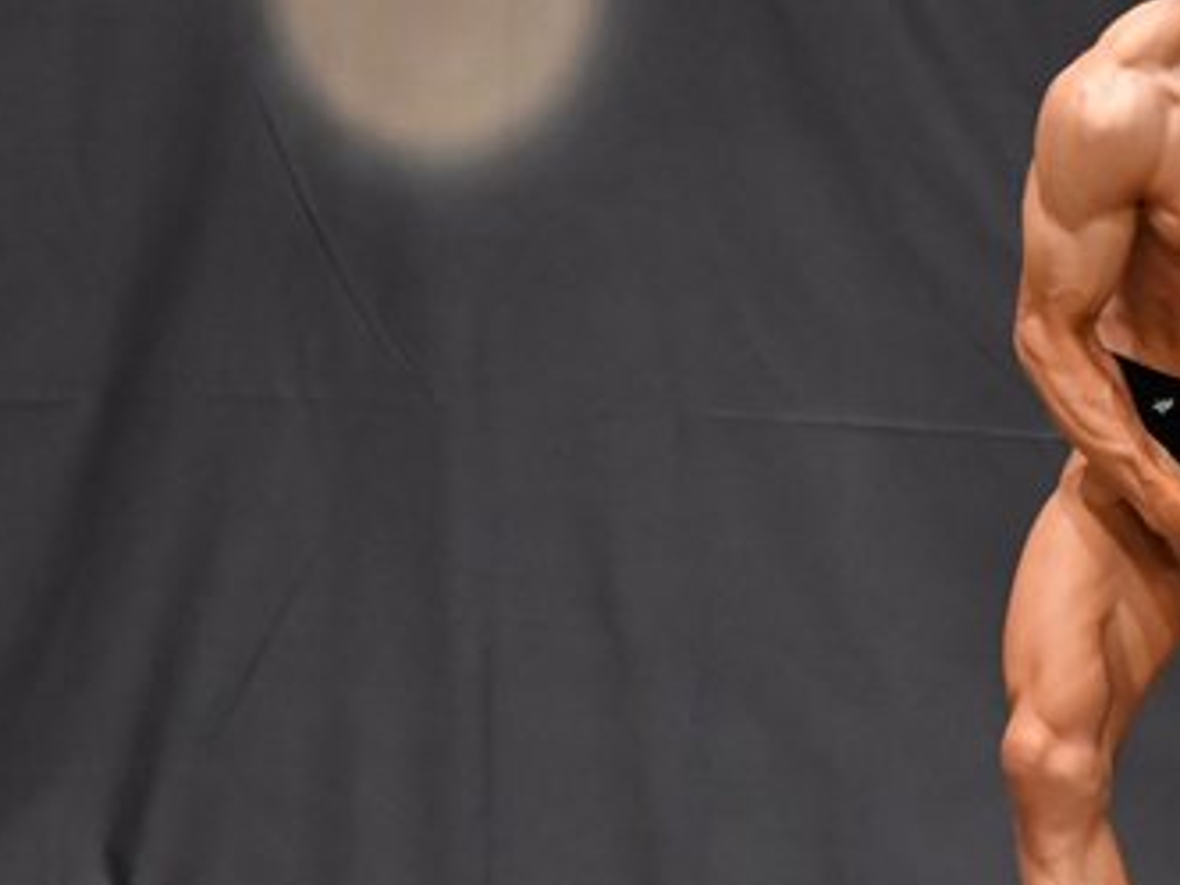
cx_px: 1328
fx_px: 19498
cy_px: 462
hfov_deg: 3.5
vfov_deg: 2.6
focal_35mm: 572
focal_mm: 170
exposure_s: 1/400
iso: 6400
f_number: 5.6
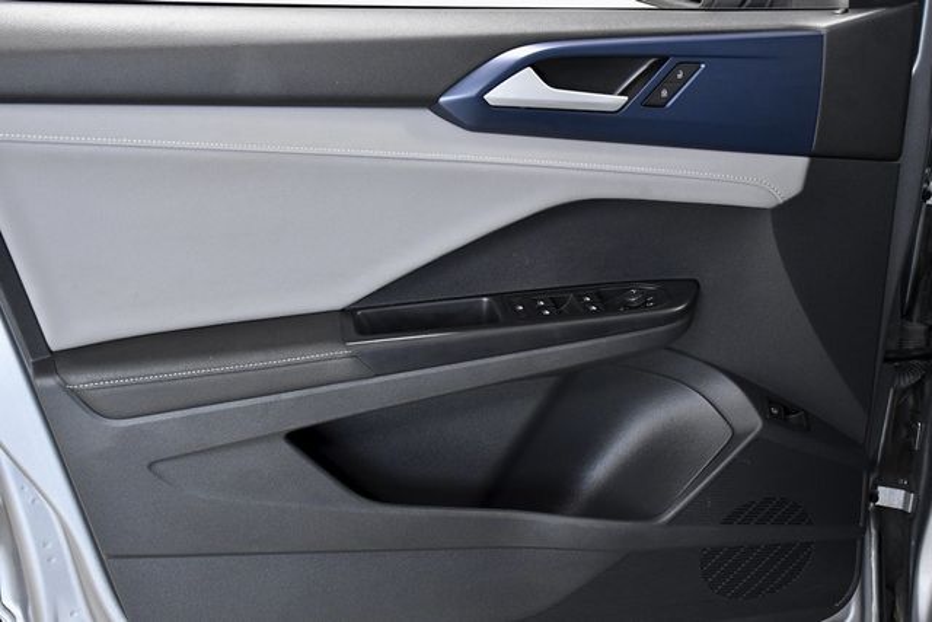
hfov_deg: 38.9
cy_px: 311
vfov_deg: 26.5
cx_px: 466
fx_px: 1321
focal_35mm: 51
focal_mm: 34
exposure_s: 1/200
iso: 2500
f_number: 4.5
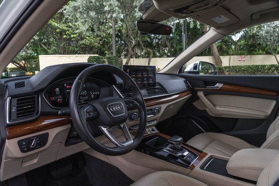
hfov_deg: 73.8
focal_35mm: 24
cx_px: 140
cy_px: 93
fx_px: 186
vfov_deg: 53.1
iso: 640
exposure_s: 1/100
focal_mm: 24
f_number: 8
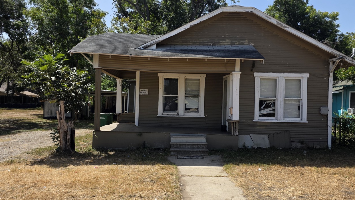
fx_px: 273
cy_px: 101
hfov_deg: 66.1
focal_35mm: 29
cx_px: 176
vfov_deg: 40.2
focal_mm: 6.3
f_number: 1.7
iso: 80
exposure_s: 1/4237
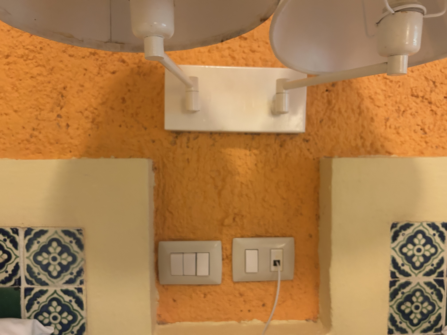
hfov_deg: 67.3
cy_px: 168
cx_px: 224
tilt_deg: -3.1
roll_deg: +1.2
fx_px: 336
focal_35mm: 26
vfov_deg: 53.1
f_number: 1.5
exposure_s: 1/40
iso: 400
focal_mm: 5.7
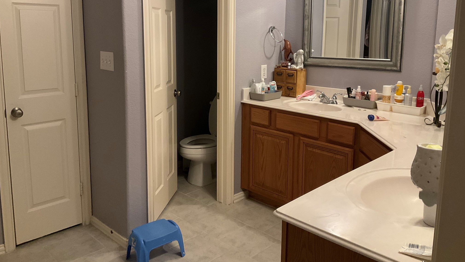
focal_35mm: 32
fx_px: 395
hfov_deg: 61.0
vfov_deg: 36.4
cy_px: 91
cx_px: 232
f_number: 1.8
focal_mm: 3
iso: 250
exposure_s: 1/60
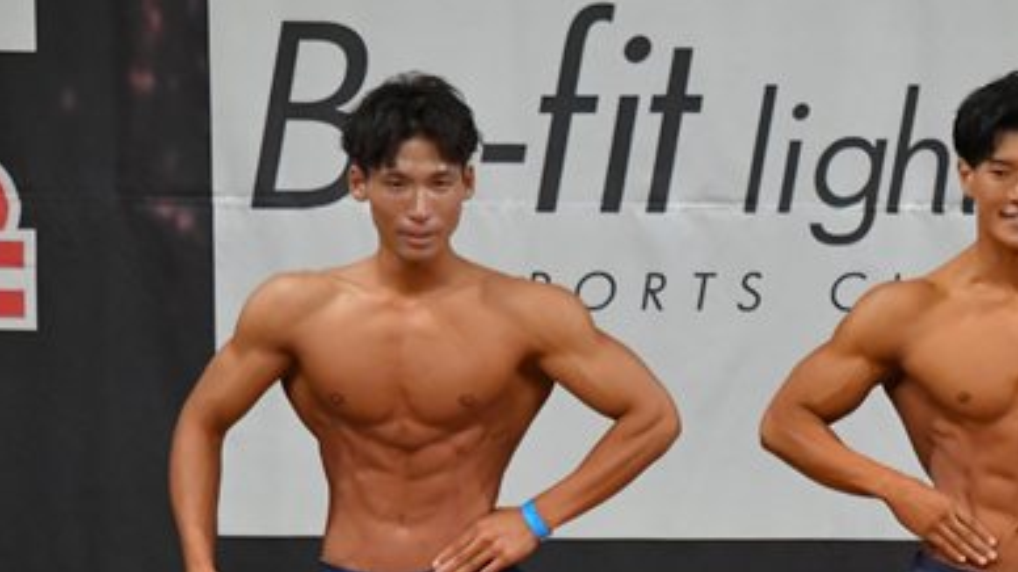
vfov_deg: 2.3
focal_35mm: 534
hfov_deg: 4.0
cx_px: 969
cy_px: 624
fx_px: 14410
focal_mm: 170
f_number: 5.6
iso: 6400
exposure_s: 1/400
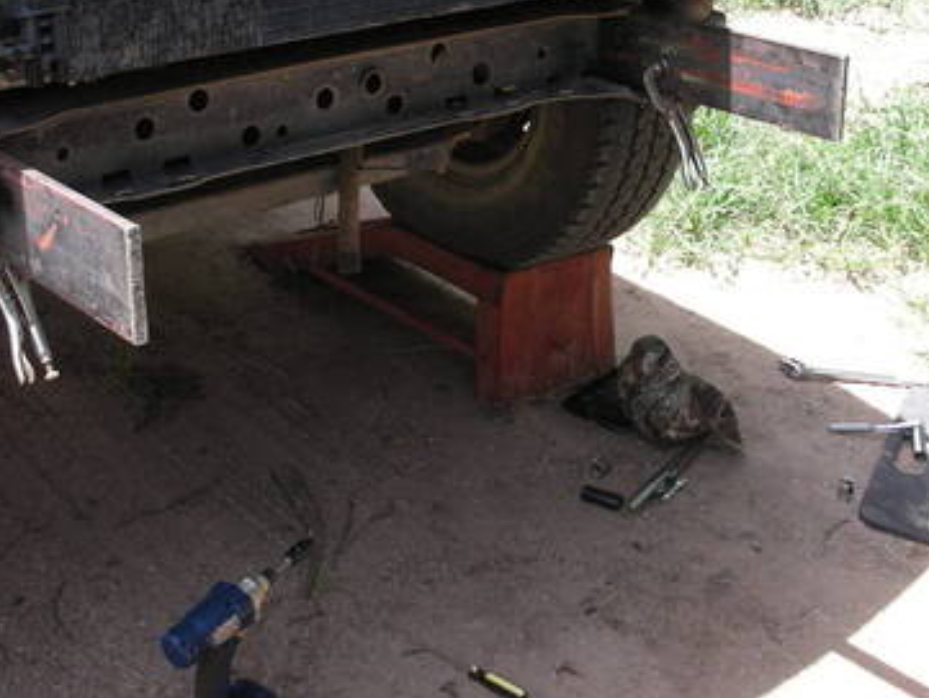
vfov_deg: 23.5
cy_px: 191
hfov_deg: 31.2
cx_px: 432
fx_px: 1664
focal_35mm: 62
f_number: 3
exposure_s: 1/134
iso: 50
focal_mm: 5.8
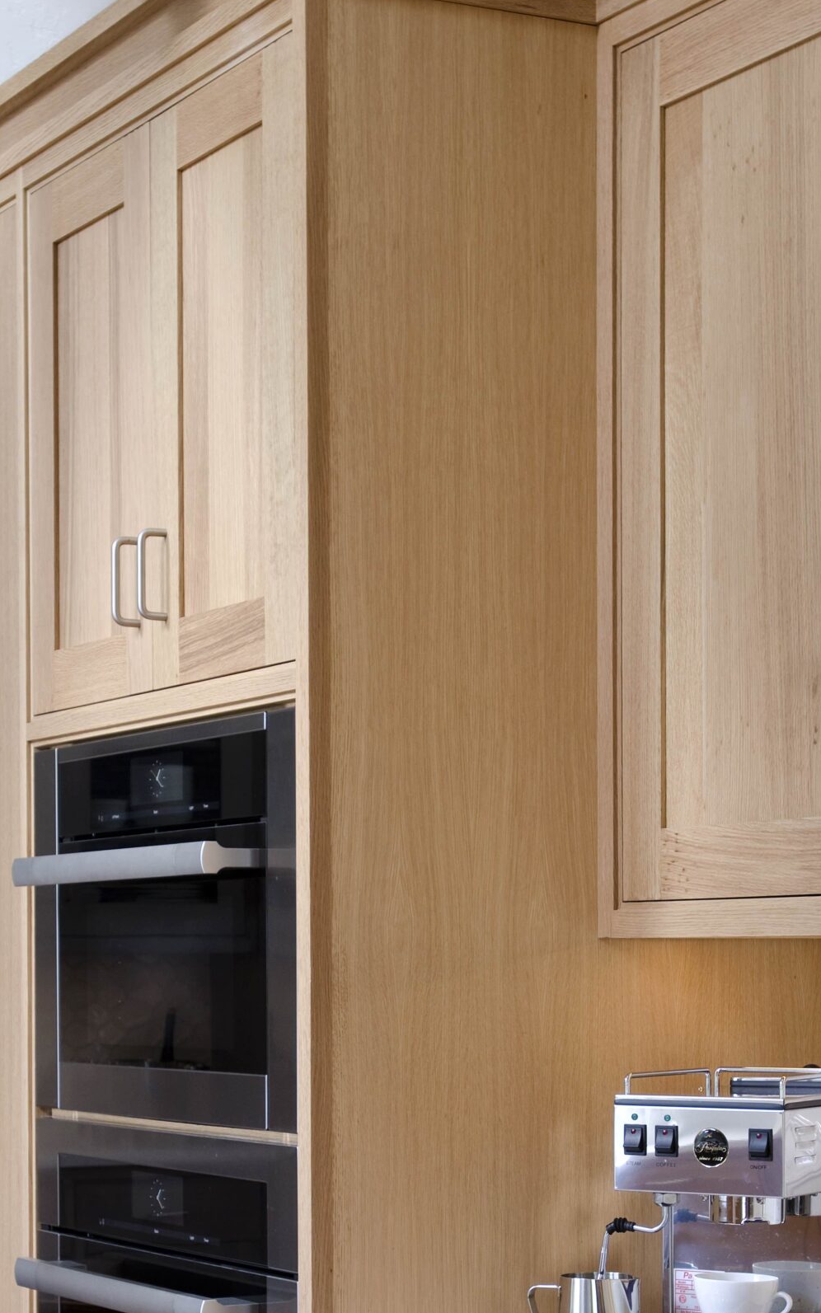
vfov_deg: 23.8
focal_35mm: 86
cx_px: 408
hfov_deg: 15.2
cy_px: 1009
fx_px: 3071
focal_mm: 35
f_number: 5.6
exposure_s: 1/3
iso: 100
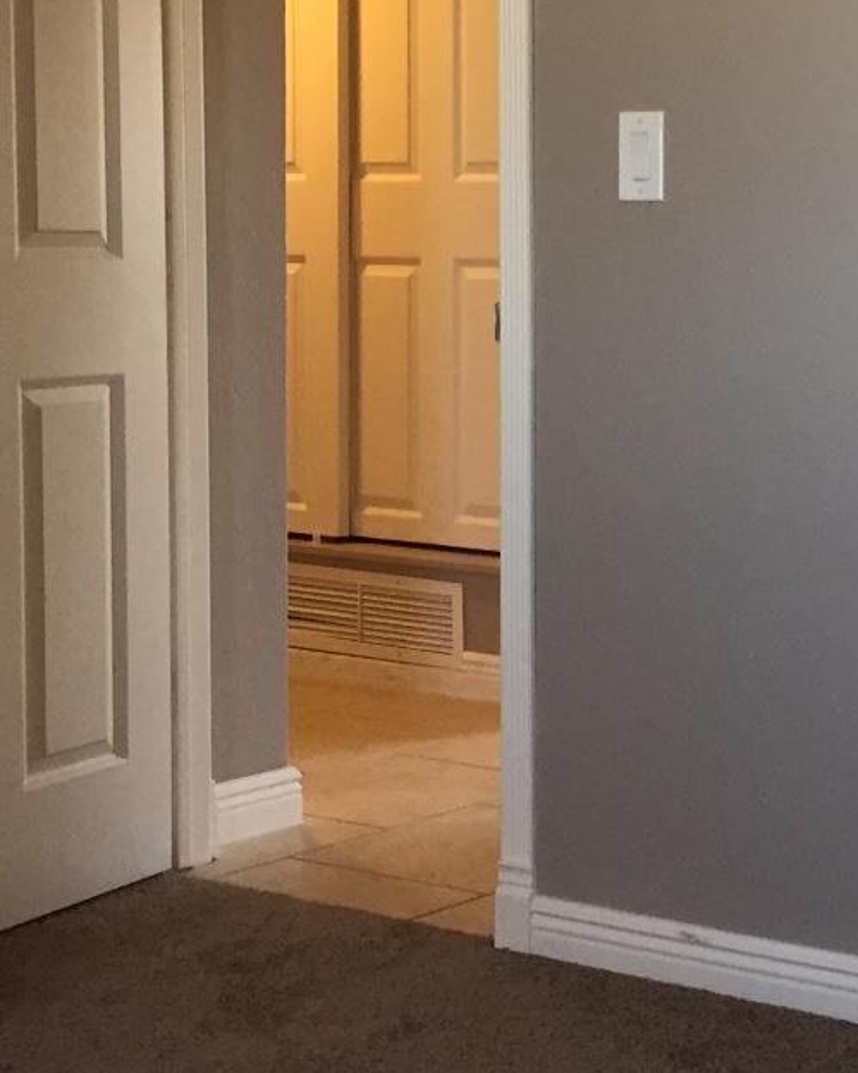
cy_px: 380
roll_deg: -0.9
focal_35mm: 74
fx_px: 2349
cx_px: 1004
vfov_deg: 25.6
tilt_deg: -3.3
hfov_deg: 19.6
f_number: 2.2
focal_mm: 4.15
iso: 40
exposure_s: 1/30
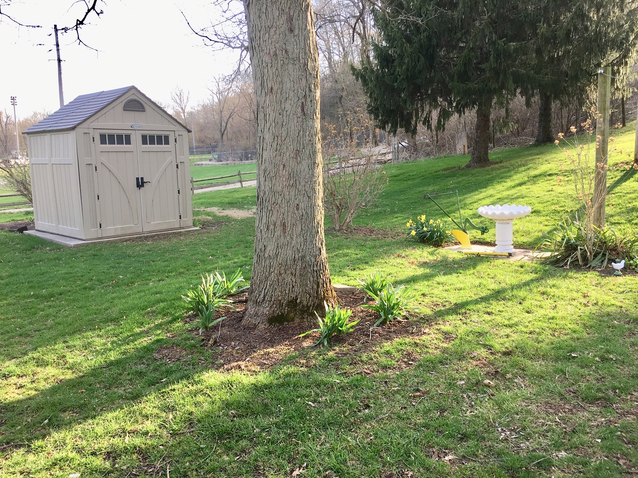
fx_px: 534
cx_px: 319
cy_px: 239
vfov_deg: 48.2
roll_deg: -0.5
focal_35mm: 29
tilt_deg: -7.4
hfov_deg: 61.7
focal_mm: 4.15
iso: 25
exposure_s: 1/241
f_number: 2.2
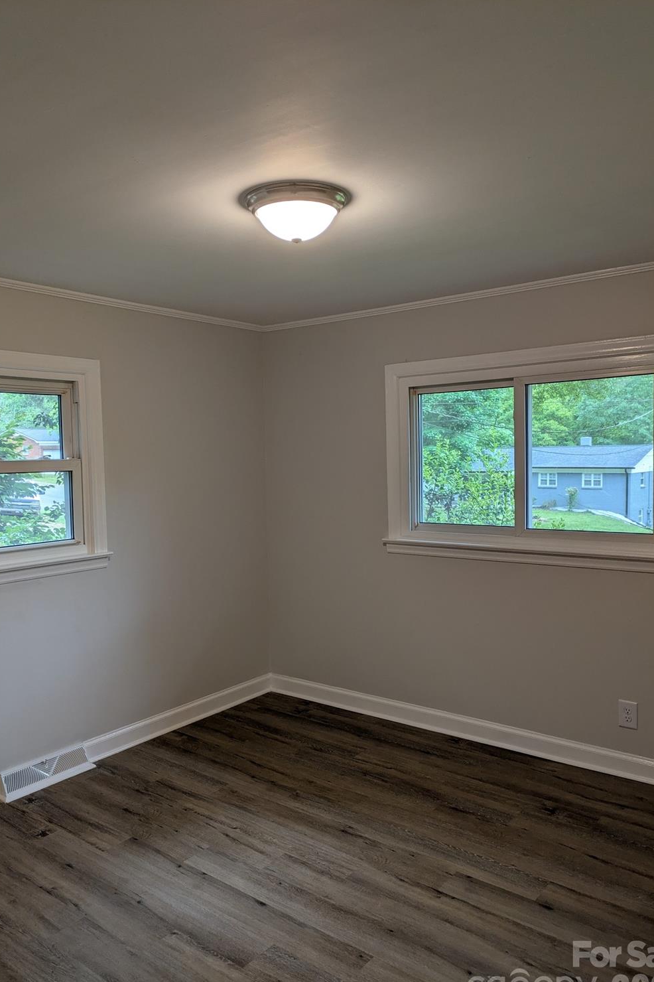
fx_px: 736
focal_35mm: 27
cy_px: 505
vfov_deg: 67.4
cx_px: 309
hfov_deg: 47.9
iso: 74
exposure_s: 1/120
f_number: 1.89
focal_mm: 5.43
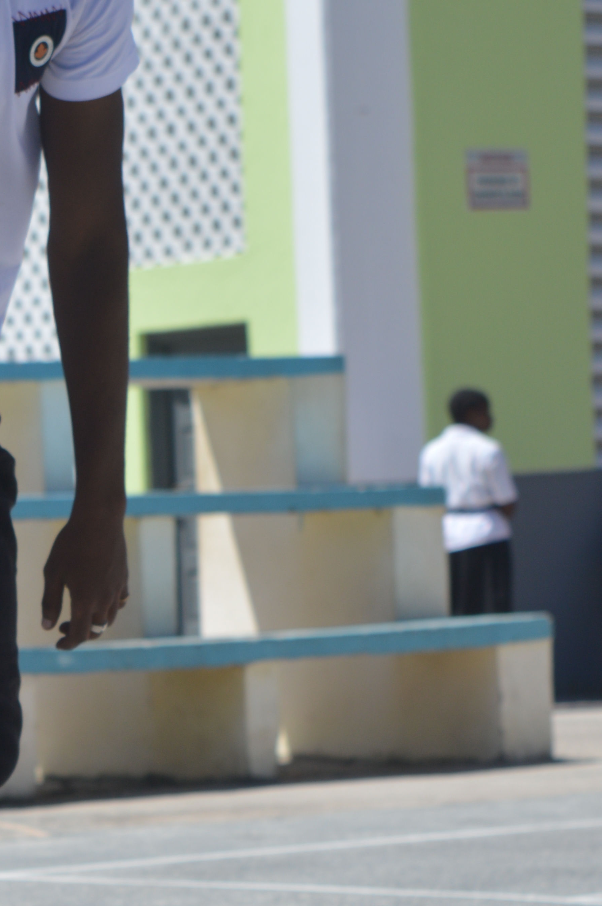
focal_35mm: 185
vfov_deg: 11.1
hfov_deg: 7.4
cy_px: 546
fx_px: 4651
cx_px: -47
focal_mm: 55
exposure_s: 1/640
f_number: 5.6
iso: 100
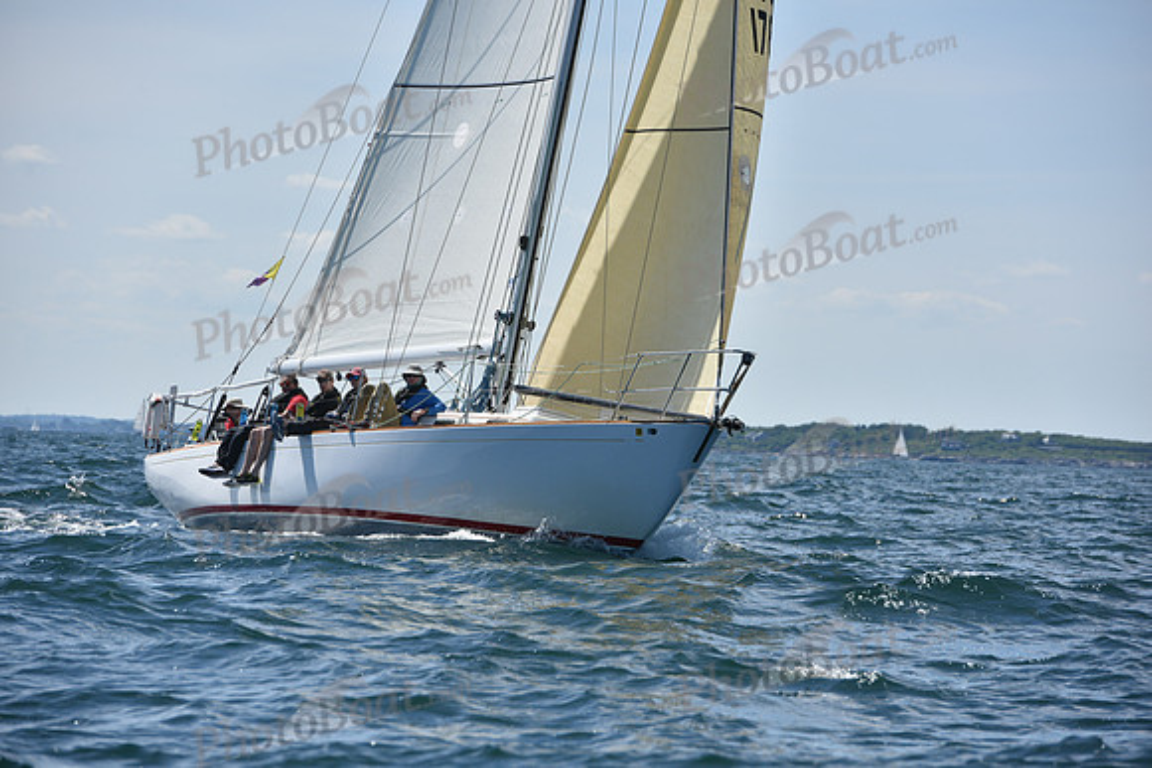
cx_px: 576
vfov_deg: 6.9
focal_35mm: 200
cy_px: 384
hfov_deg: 10.3
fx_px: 6401
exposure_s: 1/1600
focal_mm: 200
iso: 250
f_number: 7.1
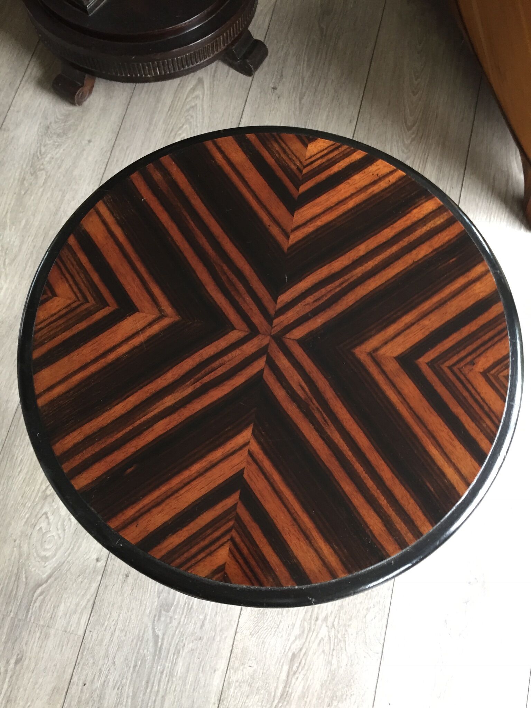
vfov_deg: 61.7
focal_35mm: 29
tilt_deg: -72.6
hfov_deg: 48.2
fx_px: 593
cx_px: 266
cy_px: 354
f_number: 2.2
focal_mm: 4.15
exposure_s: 1/33
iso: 160
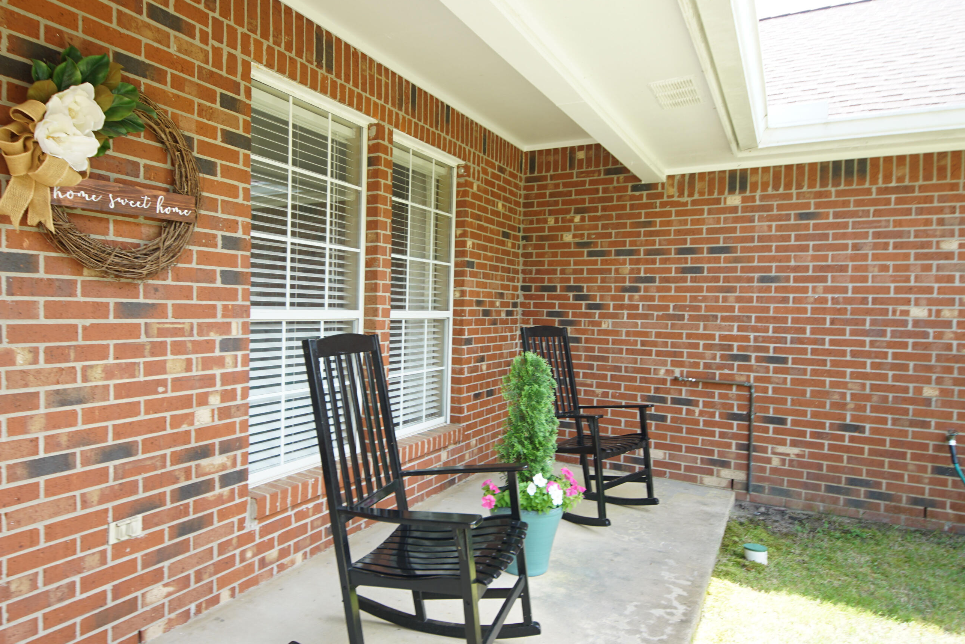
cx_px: 450
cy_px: 334
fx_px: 563
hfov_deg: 81.1
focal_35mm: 21
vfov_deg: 59.5
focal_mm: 12
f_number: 4.5
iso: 125
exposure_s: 1/60
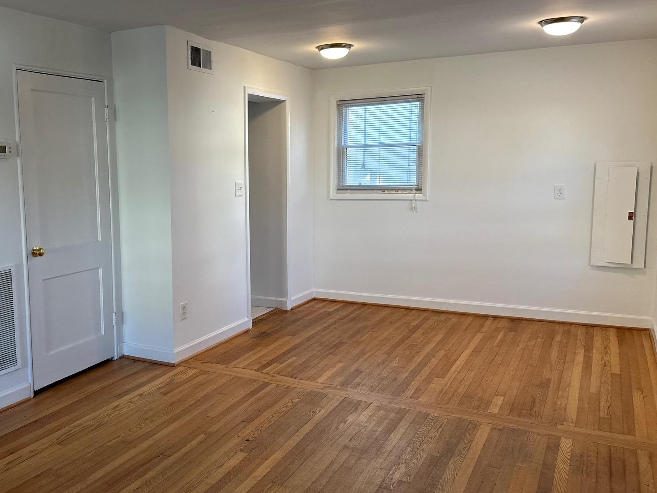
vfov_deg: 42.9
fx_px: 626
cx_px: 240
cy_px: 236
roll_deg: +1.8
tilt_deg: -5.9
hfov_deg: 54.6
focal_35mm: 33
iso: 160
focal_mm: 6.86
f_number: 1.78
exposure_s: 1/120
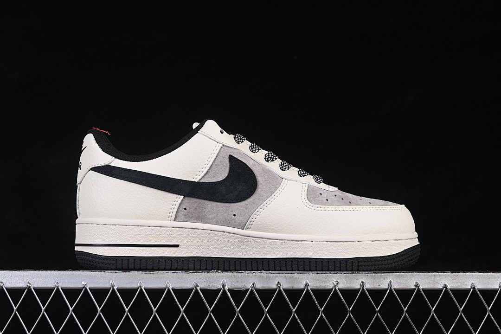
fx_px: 1044
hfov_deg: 27.0
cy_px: 167
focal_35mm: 75
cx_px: 250
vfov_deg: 18.2
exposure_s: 1/80
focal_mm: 50
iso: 160
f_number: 8
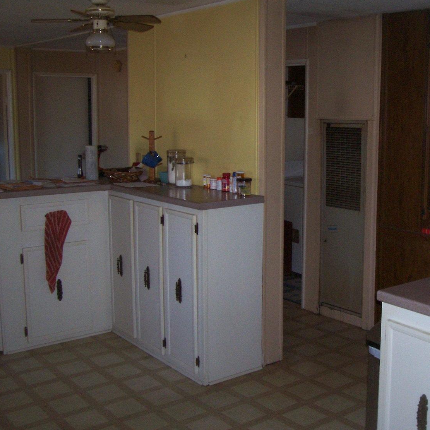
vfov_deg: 37.5
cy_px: 195
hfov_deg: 36.8
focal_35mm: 45
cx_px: 312
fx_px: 632
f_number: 2.7
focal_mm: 5.6
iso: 140
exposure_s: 1/112
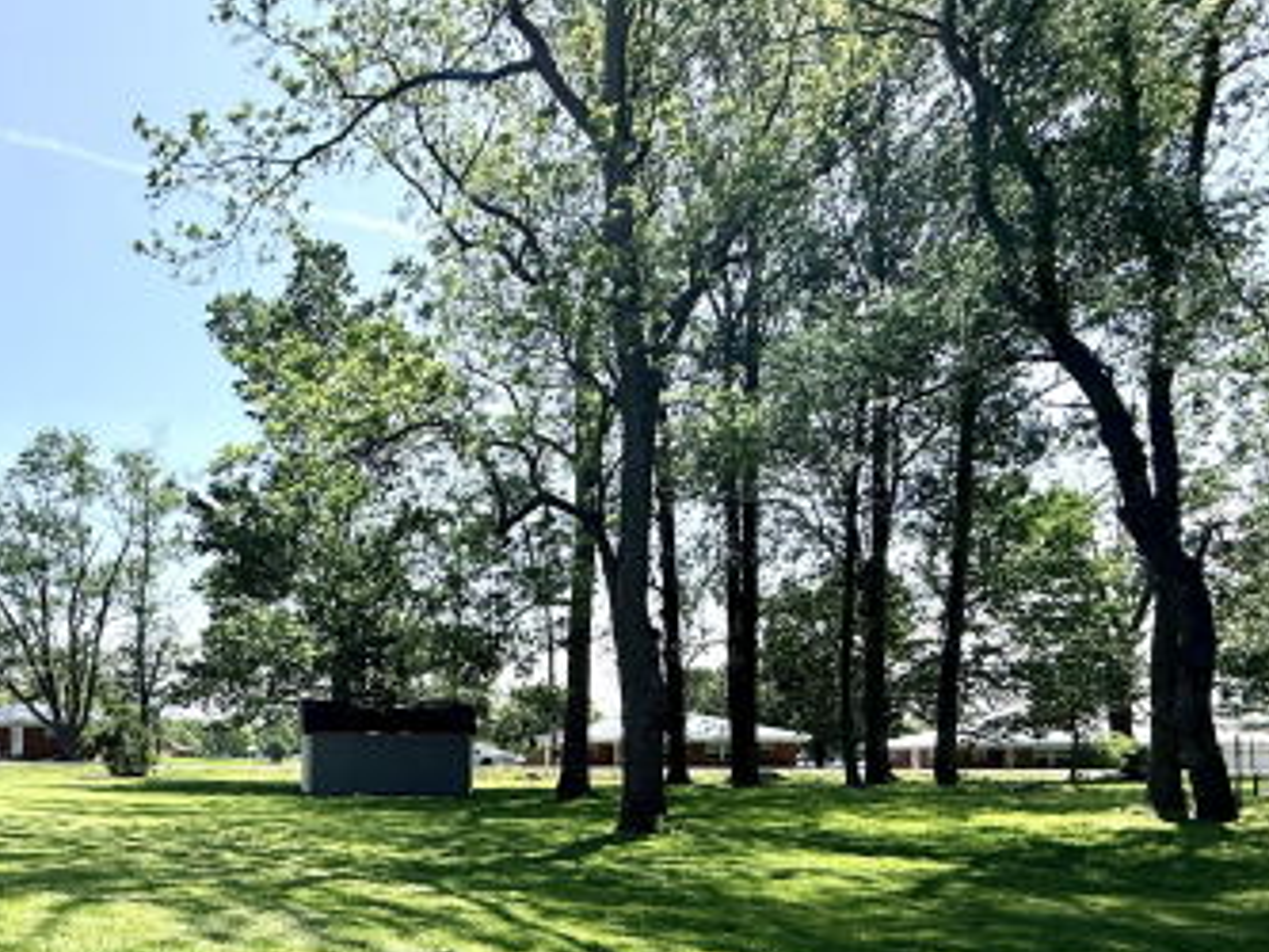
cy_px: 796
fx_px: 1027
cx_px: 196
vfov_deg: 46.5
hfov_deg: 57.1
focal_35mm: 28
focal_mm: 2.22
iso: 50
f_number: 2.2
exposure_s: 1/1145
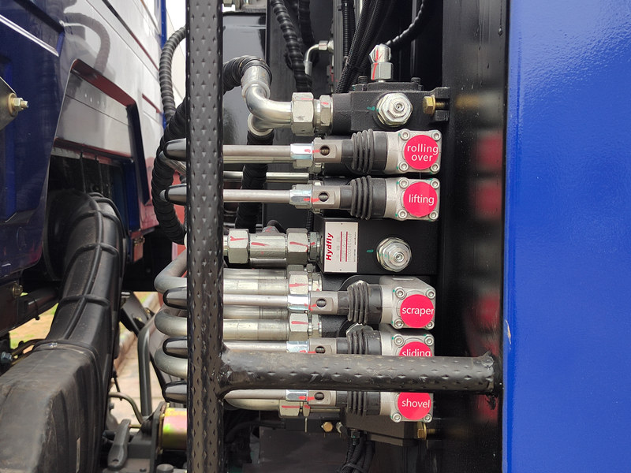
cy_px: 236
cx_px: 316
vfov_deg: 42.9
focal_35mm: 33
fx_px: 602
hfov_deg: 55.4
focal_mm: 5.52
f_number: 1.9
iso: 116
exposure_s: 1/100
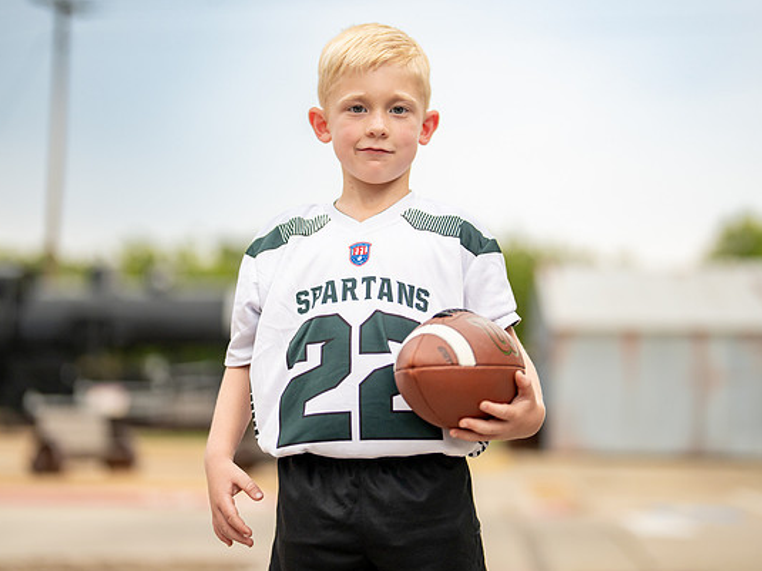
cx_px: 372
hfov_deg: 29.0
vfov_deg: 21.9
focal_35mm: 67
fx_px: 1475
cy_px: 249
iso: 320
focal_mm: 50
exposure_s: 1/1600
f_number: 1.2
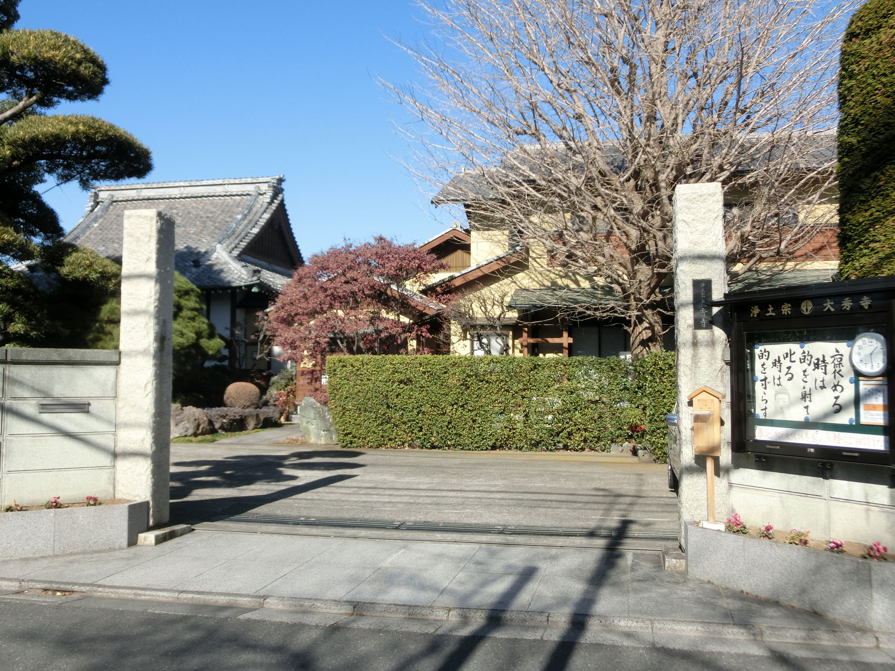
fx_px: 853
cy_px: 336
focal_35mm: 33
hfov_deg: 55.4
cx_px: 448
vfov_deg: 42.9
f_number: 3.7
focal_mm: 5.93
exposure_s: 1/640
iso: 80
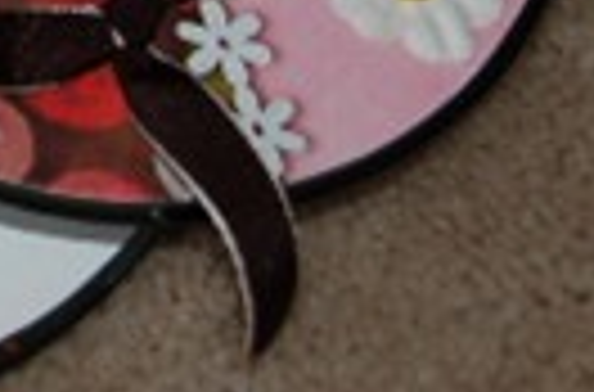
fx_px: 3502
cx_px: -252
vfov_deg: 6.3
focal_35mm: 213
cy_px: -295
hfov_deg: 9.5
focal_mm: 34
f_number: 4.5
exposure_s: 1/60
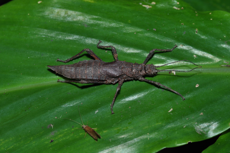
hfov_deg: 15.2
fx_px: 861
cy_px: 76
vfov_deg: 10.1
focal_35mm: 135
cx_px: 115
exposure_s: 1/200
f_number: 13
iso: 250
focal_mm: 90
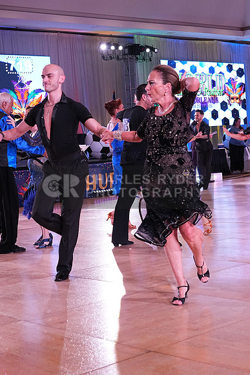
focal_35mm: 64
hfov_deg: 21.3
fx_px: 666
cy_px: 188
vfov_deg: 31.4
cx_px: 125
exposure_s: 1/400
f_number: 5.6
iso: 3200
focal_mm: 43
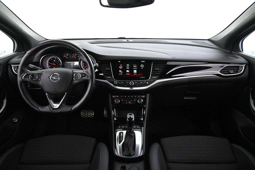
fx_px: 170
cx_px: 128
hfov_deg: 73.7
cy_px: 85
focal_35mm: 24
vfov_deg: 53.1
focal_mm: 16
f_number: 4
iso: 6400
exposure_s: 1/30
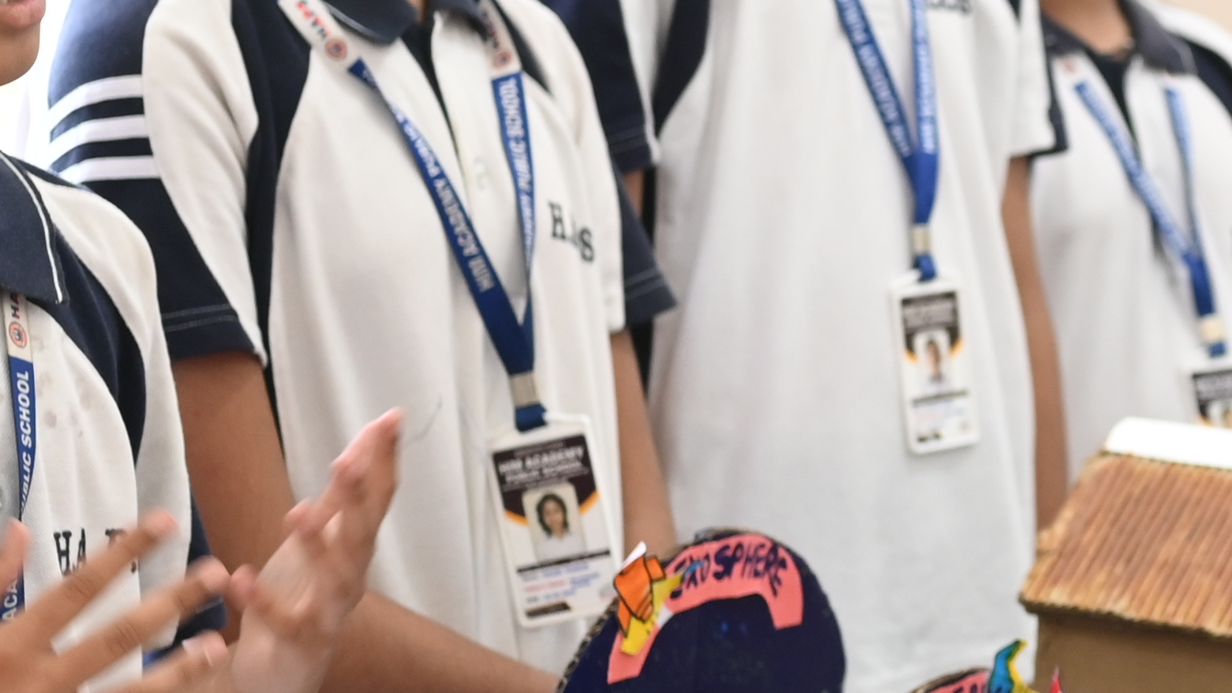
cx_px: 1709
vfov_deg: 8.5
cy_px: 179
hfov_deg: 14.4
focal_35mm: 142
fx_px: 4639
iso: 800
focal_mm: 35
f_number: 3.2
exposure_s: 1/160
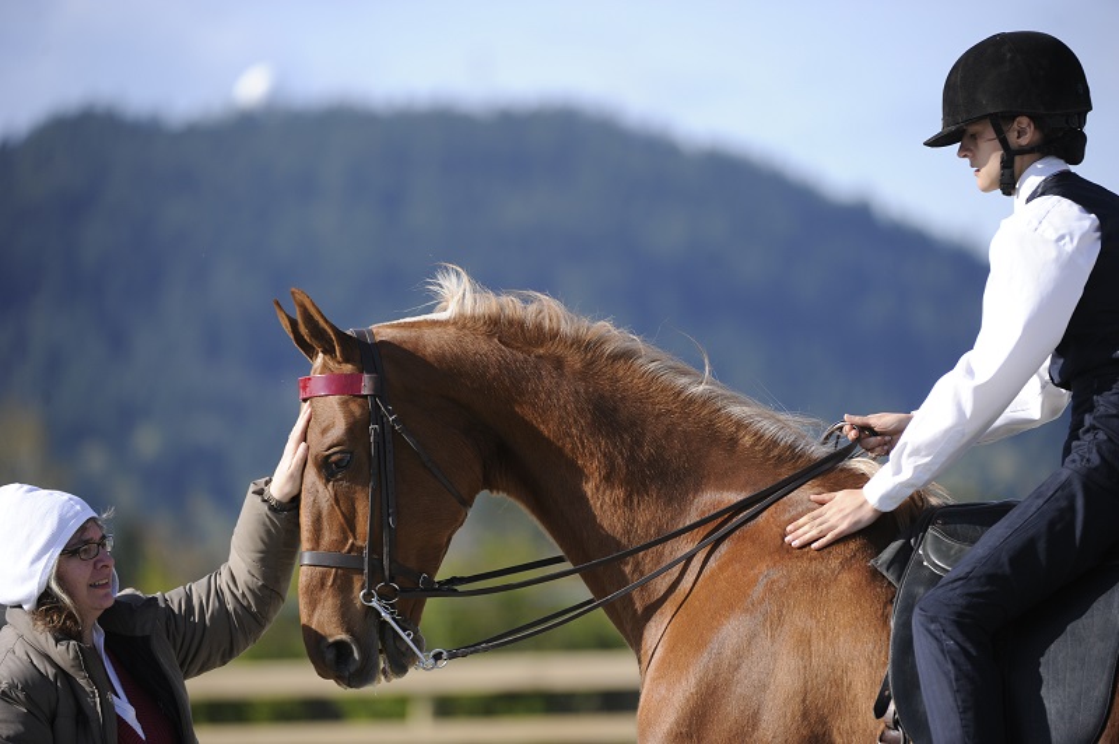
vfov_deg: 5.5
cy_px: 372
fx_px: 7764
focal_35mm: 250
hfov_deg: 8.2
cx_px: 560
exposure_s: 1/1600
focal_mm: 250
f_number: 4
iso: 400
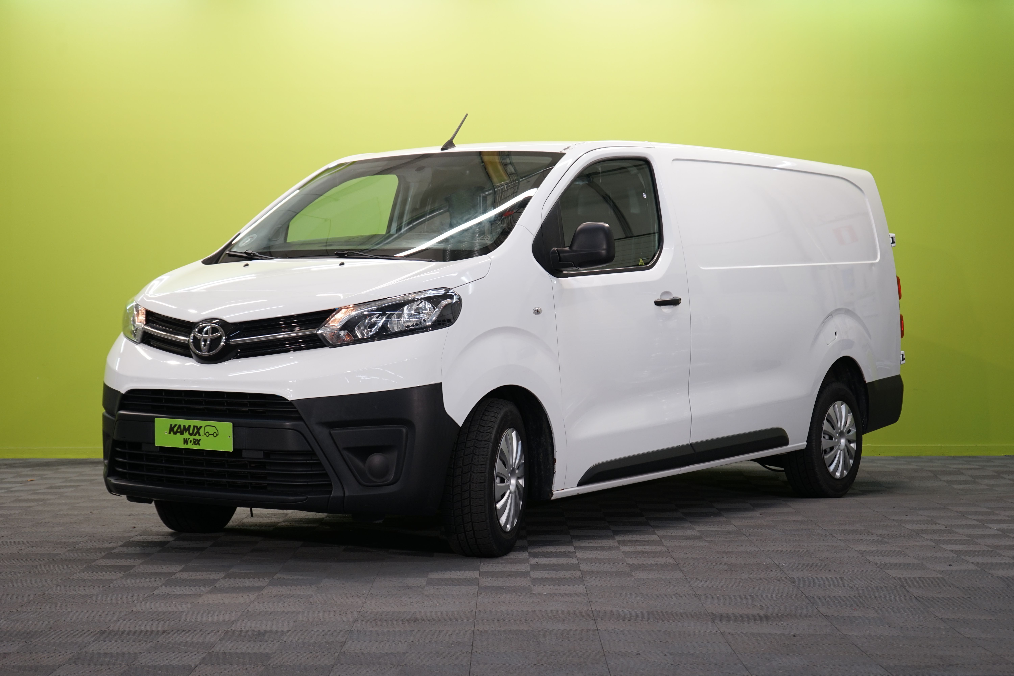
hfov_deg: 30.5
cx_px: 507
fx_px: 1859
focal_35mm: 66
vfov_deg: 20.6
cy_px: 338
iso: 320
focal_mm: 66
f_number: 5.6
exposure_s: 1/30
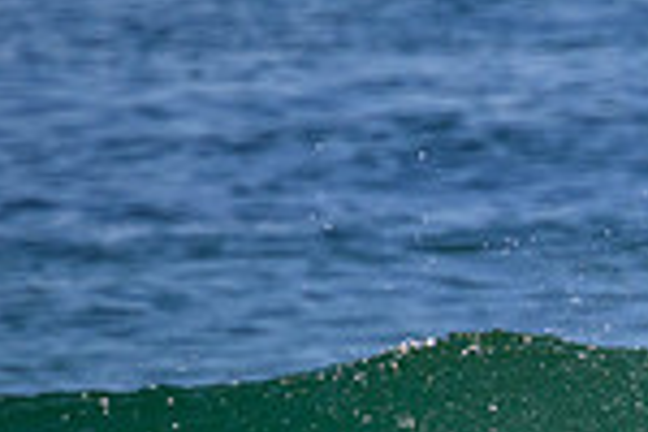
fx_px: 49982
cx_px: 1244
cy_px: 508
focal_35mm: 2777
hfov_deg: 0.7
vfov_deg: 0.5
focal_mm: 720
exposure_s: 1/2000
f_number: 11
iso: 1400
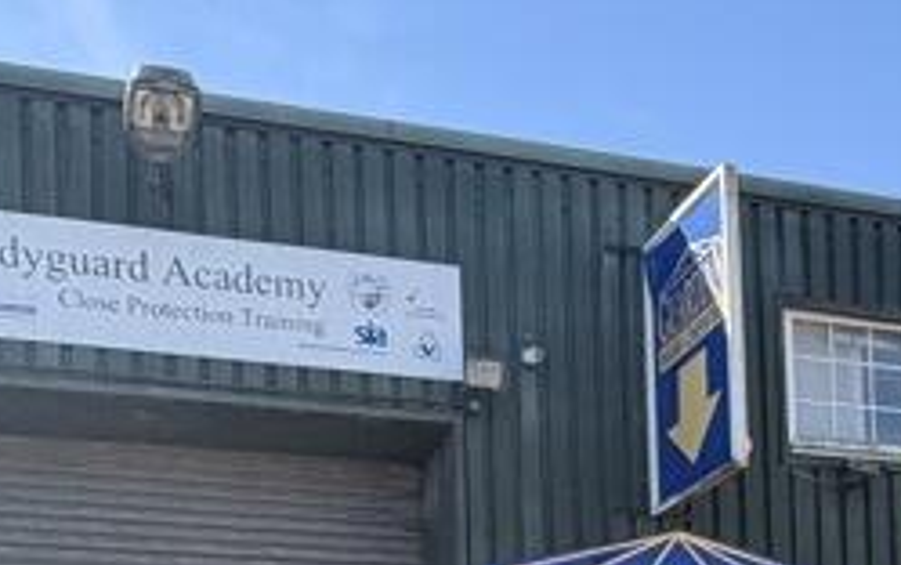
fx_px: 1499
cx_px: 579
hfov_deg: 33.2
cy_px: 913
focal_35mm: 61
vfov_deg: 18.3
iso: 40
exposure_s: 1/590
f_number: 2.2
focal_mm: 2.22
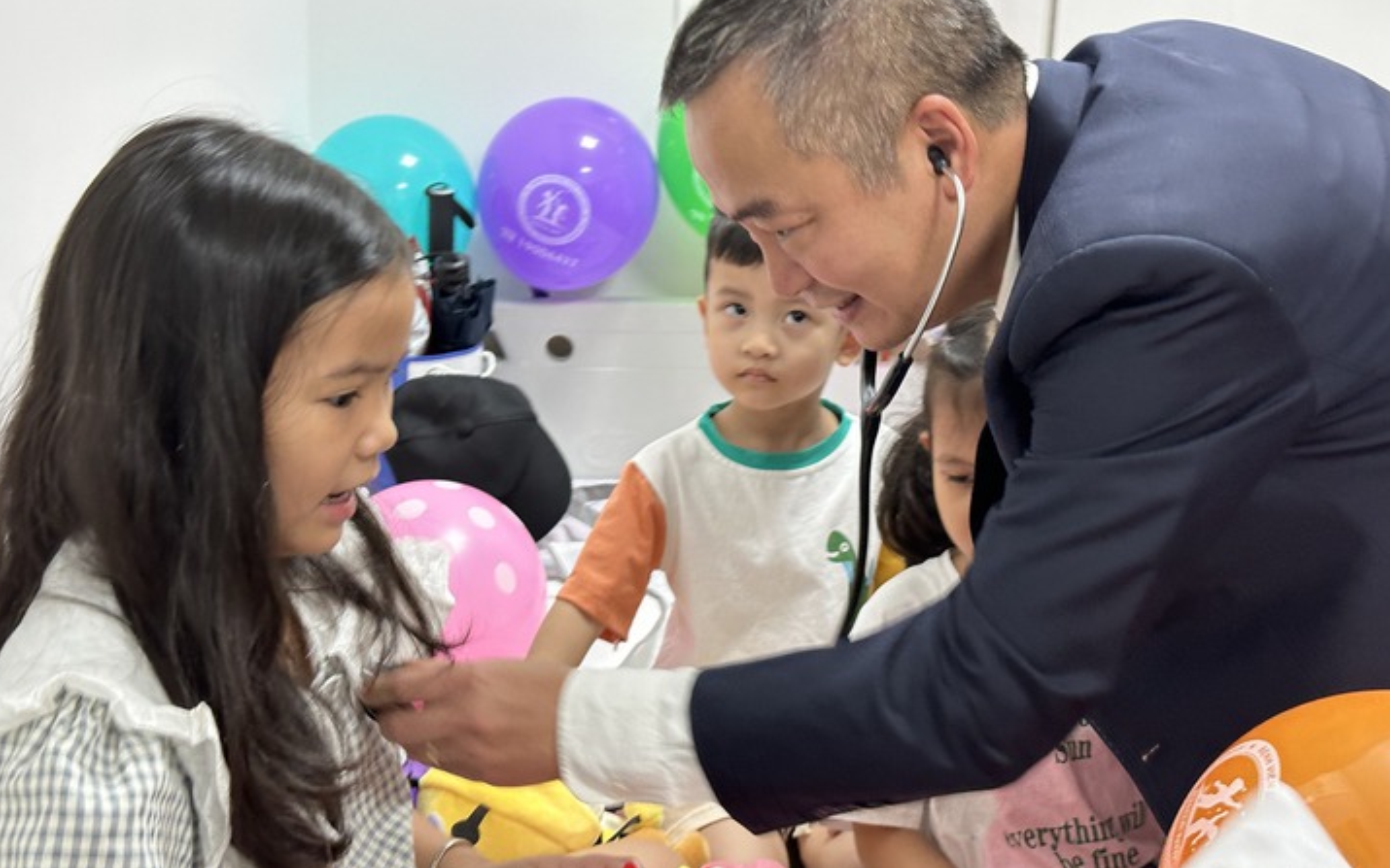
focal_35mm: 52
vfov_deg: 24.8
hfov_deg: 38.9
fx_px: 1970
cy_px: 340
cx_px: 688
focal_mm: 6.86
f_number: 1.78
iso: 160
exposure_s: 1/50
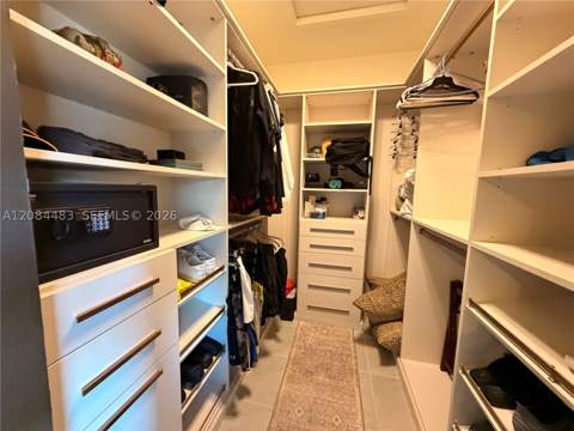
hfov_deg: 102.1
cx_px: 287
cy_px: 216
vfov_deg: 85.7
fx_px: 232
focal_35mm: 14
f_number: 2.2
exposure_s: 1/60
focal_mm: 2.22
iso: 1000
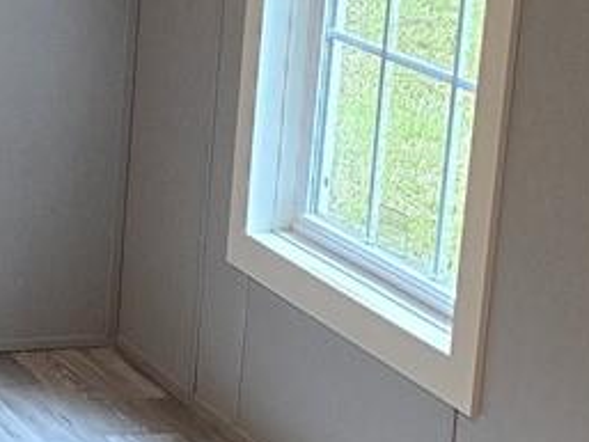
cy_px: 291
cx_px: -665
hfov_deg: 12.0
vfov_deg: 10.4
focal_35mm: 143
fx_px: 2434
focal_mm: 6.3
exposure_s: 1/120
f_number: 1.7
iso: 160
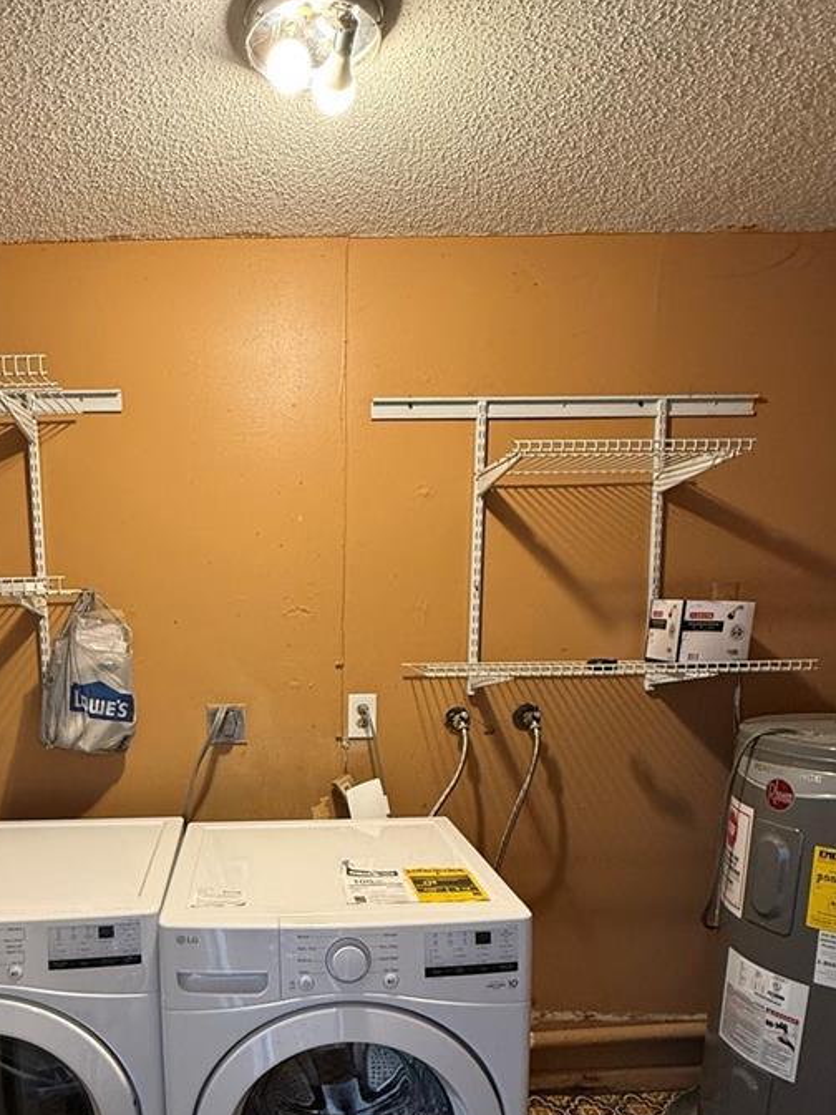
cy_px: 777
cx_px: 257
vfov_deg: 66.8
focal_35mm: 25
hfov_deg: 53.4
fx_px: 805
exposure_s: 1/60
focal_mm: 2.22
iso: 250
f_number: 2.2
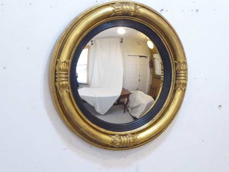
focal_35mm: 127
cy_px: 86
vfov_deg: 11.7
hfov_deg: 15.5
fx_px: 840
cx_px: 114
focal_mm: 20.6
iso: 400
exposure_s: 1/8
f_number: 5.1
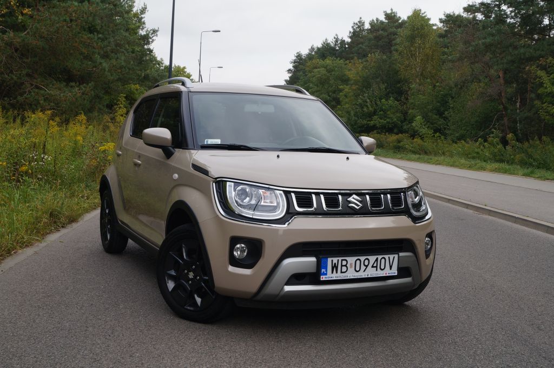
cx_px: 277
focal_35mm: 42
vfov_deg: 31.8
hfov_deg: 46.5
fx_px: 646
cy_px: 184
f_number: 10
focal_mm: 28
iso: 100
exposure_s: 1/100
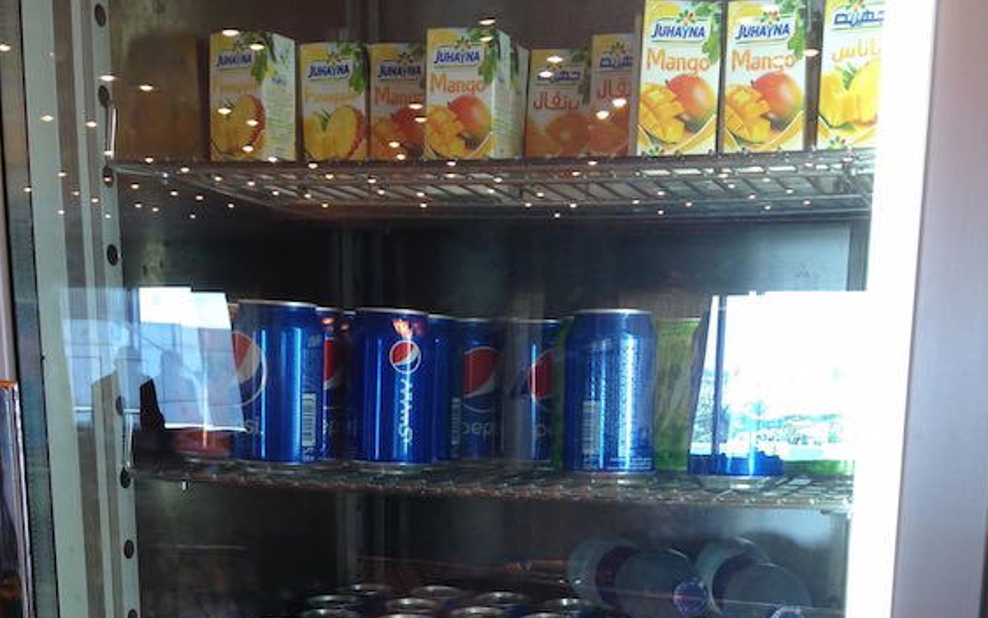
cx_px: 528
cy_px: 717
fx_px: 1562
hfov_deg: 35.1
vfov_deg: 21.0
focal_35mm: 58
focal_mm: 4.12
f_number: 2.4
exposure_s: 1/20
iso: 50
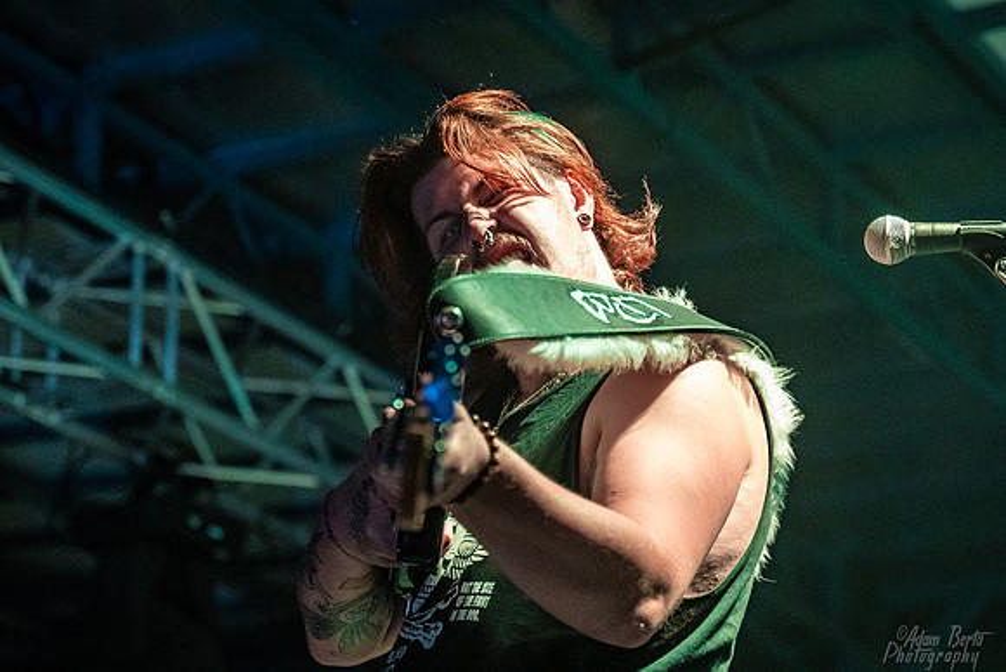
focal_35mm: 112
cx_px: 503
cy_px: 336
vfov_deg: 12.2
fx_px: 3130
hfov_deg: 18.3
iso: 3200
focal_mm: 75
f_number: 3.2
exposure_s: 1/80
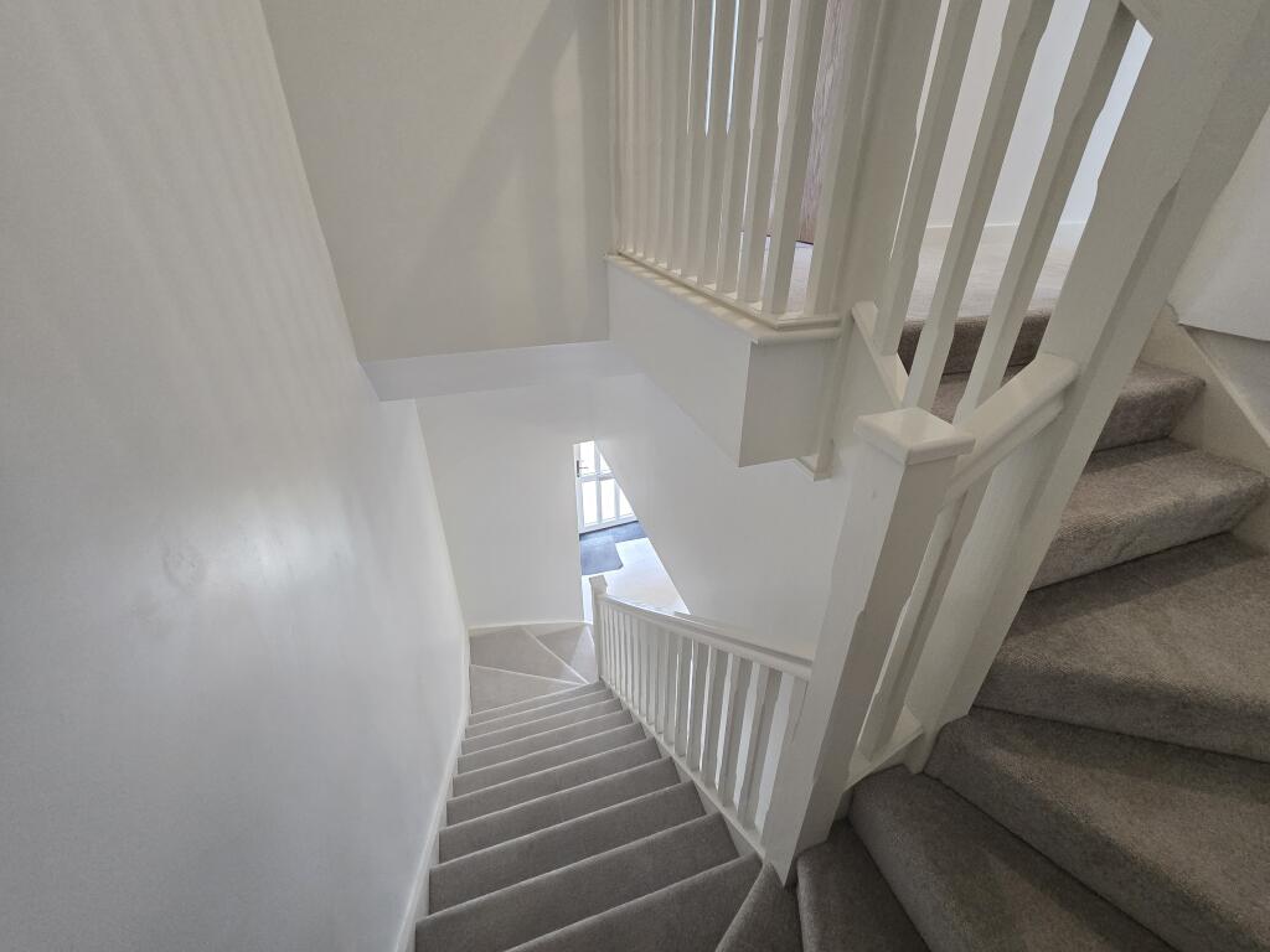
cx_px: 635
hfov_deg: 106.2
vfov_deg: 89.9
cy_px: 476
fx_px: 477
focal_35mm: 13
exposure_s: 1/50
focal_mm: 2.2
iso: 320
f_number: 2.2
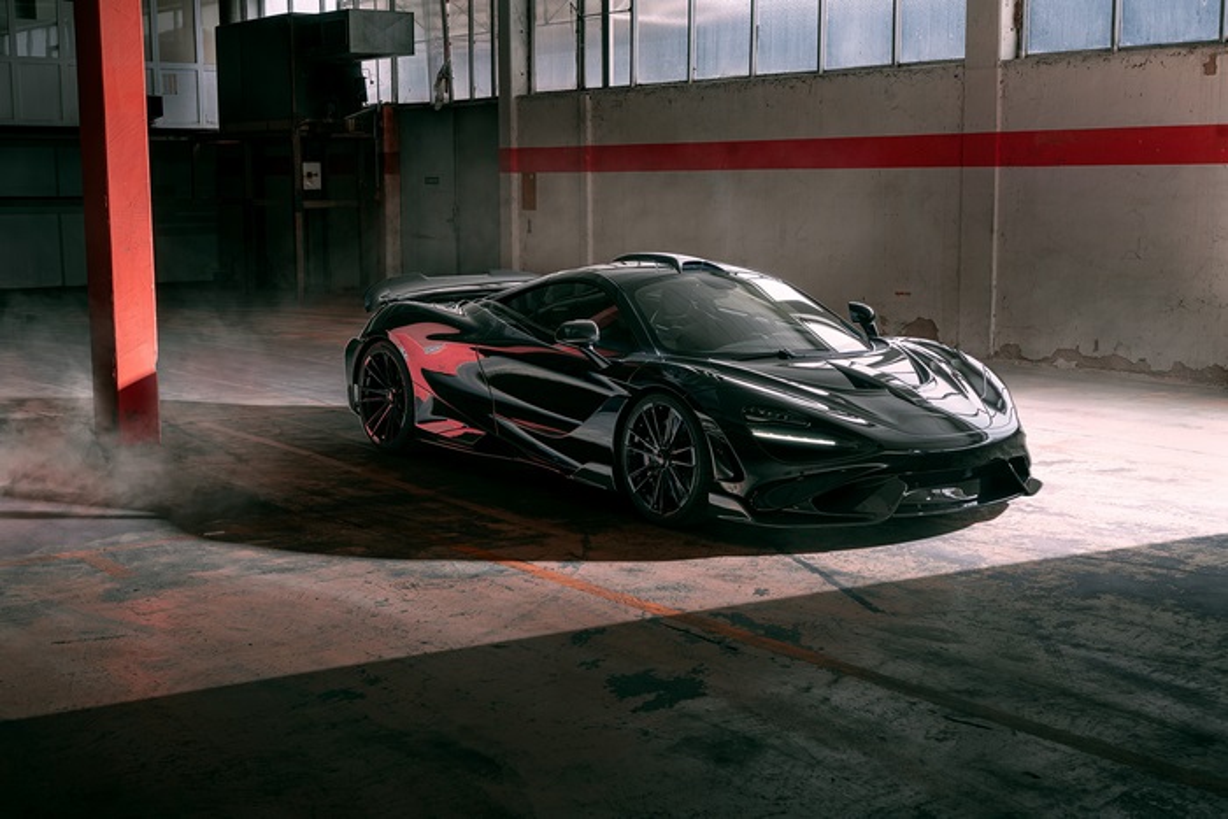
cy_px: 410
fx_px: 1706
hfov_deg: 39.6
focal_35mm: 50
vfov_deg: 27.0
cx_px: 614
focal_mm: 50
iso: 200
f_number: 5.6
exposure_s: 1/30
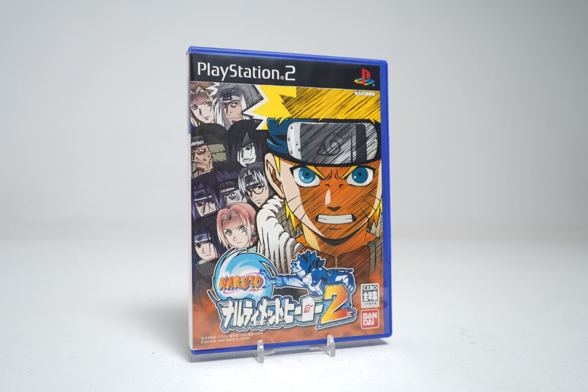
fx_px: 523
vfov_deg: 41.1
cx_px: 294
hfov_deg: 58.7
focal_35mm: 32
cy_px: 196
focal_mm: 32
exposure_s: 1/5
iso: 64
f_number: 5
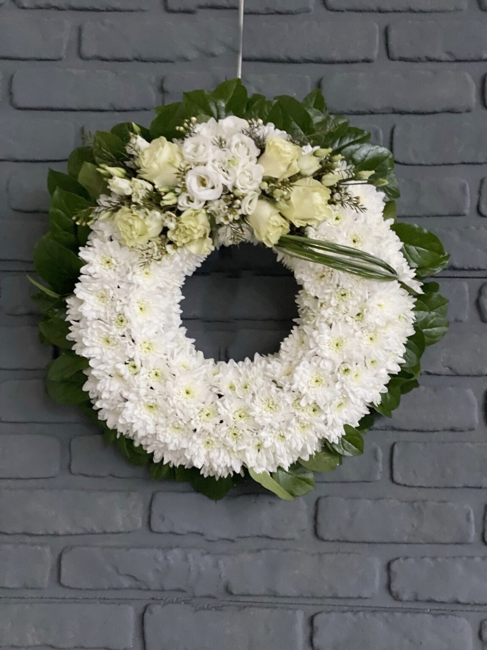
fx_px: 975
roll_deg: -0.8
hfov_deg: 28.0
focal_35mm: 52
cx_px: 244
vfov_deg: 36.8
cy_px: 325
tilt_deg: +9.3
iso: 400
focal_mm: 6
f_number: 2
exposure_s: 1/17
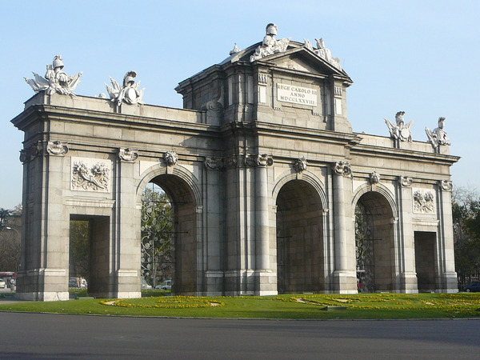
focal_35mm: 56
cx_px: 240
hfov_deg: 34.3
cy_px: 180
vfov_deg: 26.1
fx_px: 777
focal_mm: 6.7
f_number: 3.2
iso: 80
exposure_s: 1/640
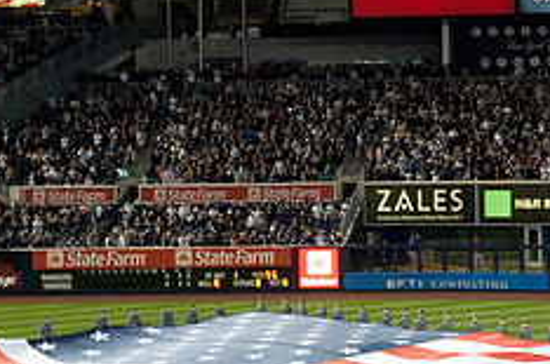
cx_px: 425
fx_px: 2561
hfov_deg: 12.2
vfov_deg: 8.1
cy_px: 65
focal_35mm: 168
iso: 320
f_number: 5
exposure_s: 1/100
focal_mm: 44
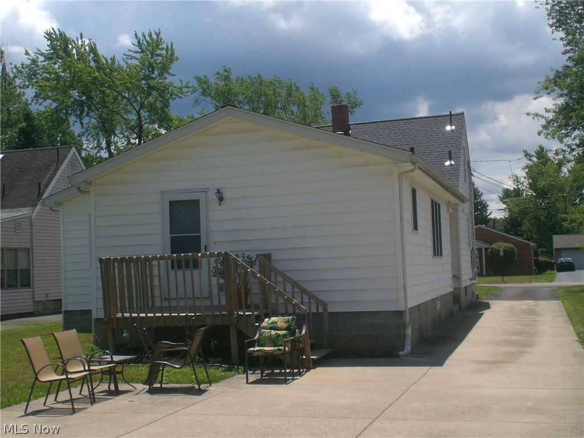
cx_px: 292
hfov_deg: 37.5
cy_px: 219
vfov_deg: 28.6
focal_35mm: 51
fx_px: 860
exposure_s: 1/500
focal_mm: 8.44
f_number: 5.1
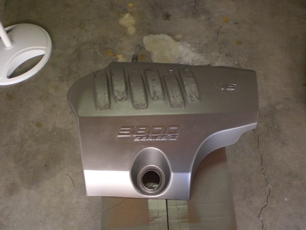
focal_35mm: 38
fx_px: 336
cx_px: 153
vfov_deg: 37.7
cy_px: 115
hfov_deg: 49.0
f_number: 3.1
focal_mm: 6.3
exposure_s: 1/80
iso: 400
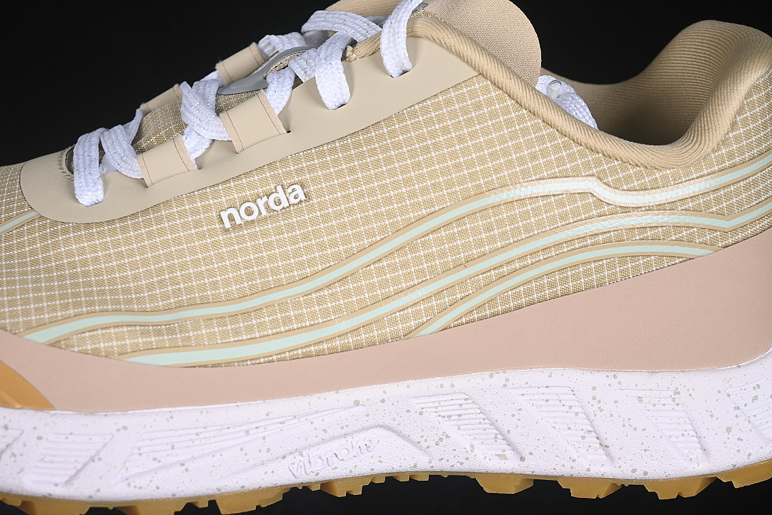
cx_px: 386
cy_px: 258
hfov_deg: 27.0
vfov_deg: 18.2
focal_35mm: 75
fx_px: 1608
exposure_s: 1/80
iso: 160
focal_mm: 50
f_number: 7.1
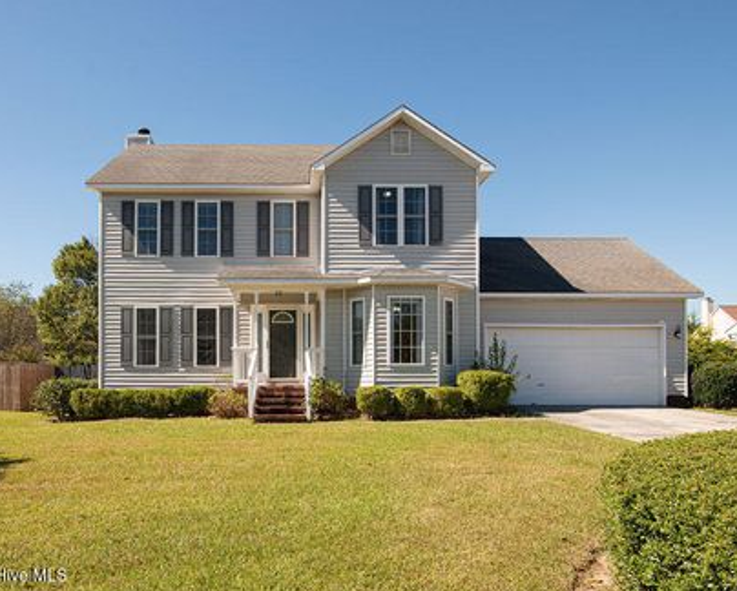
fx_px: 568
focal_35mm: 26
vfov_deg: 54.4
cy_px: 365
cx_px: 284
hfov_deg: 65.2
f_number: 7.1
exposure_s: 1/640
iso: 320
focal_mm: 18
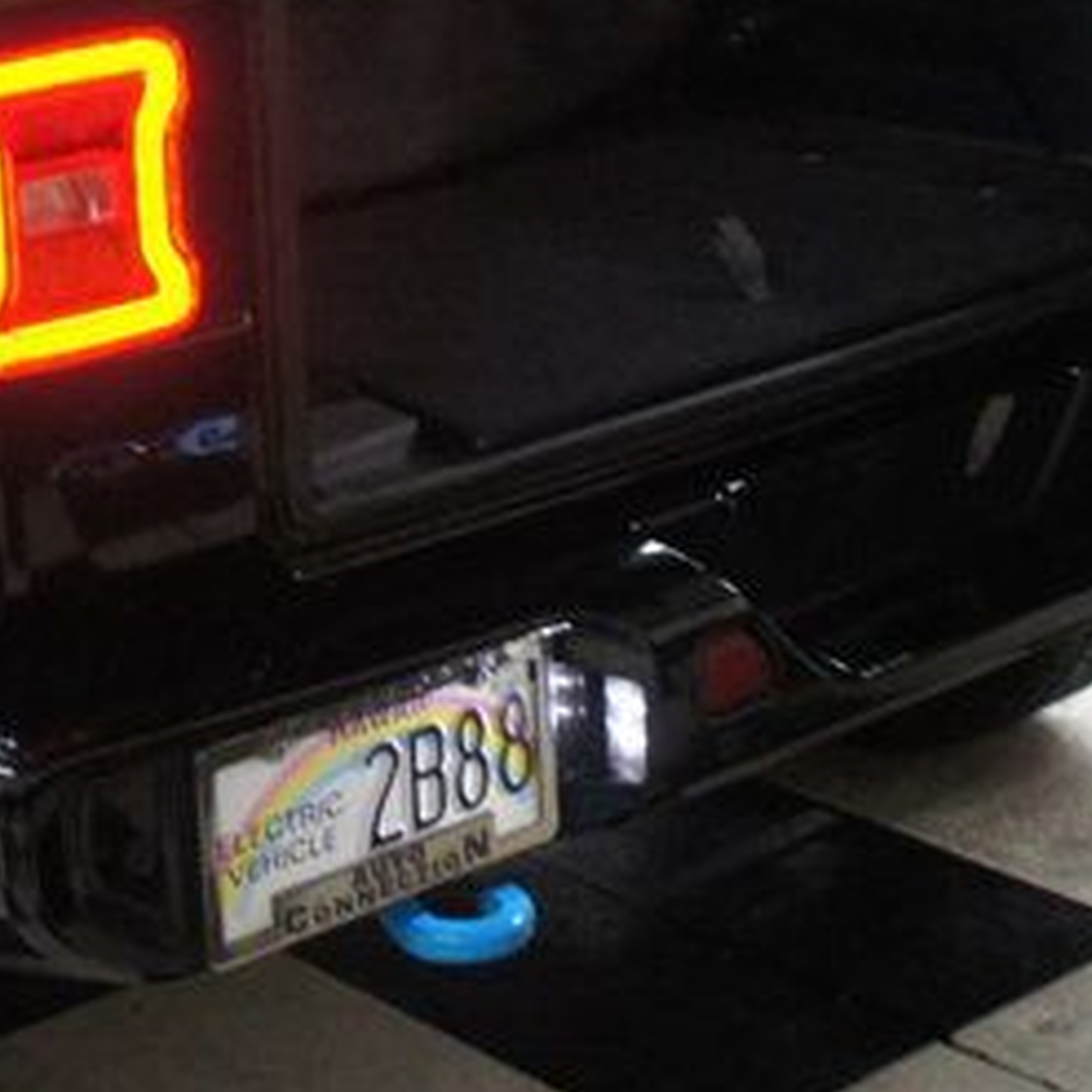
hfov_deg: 18.3
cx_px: 619
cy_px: 62
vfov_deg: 17.9
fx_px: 3391
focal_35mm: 95
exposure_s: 1/80
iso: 1000
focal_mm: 18
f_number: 3.5
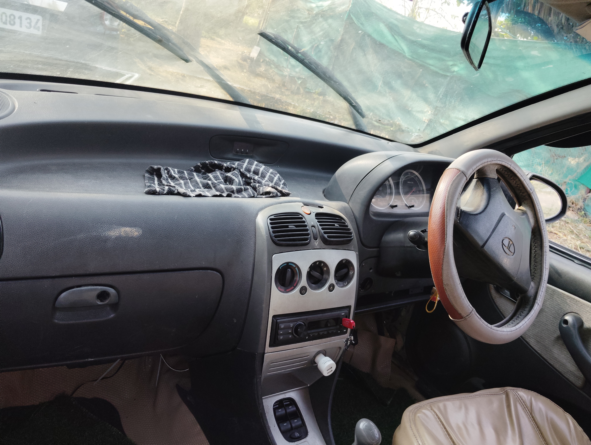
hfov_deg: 61.6
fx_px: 496
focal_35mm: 29
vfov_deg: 48.3
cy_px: 222
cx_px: 296
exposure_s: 1/130
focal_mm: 4.25
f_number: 1.8
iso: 50
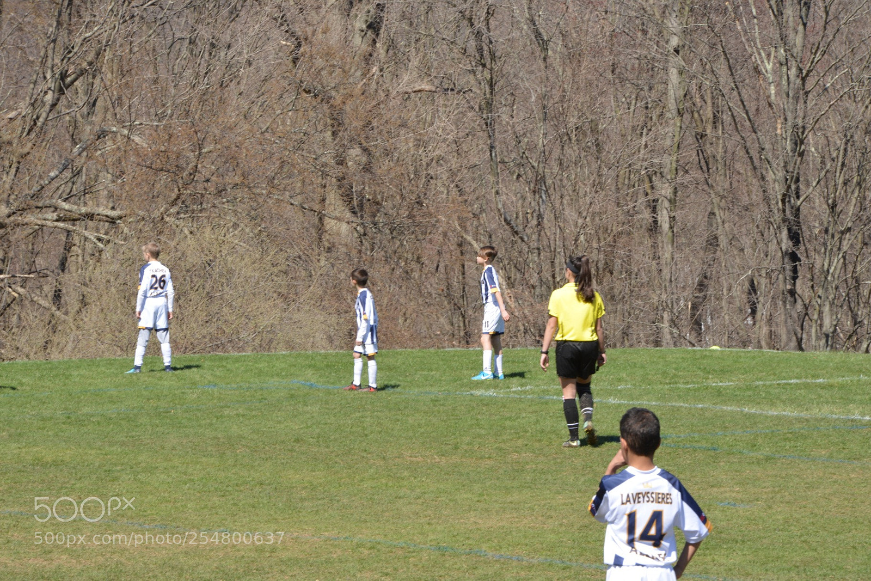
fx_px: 4839
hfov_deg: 10.3
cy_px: 290
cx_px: 436
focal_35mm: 200
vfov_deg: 6.9
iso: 360
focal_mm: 200
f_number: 22
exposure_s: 1/80
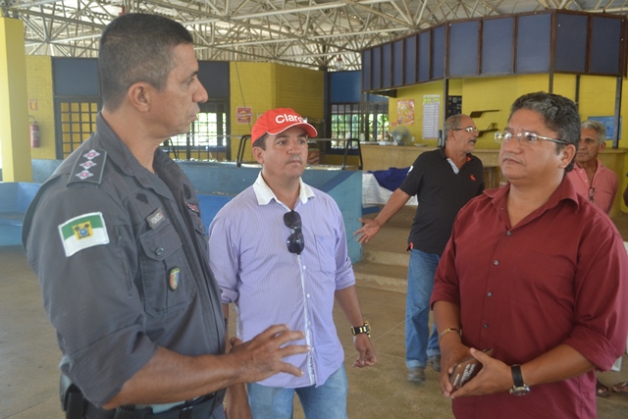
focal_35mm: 33
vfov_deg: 40.0
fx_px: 576
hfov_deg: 57.2
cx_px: 314
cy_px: 210
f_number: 4
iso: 500
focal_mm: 22
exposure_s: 1/60
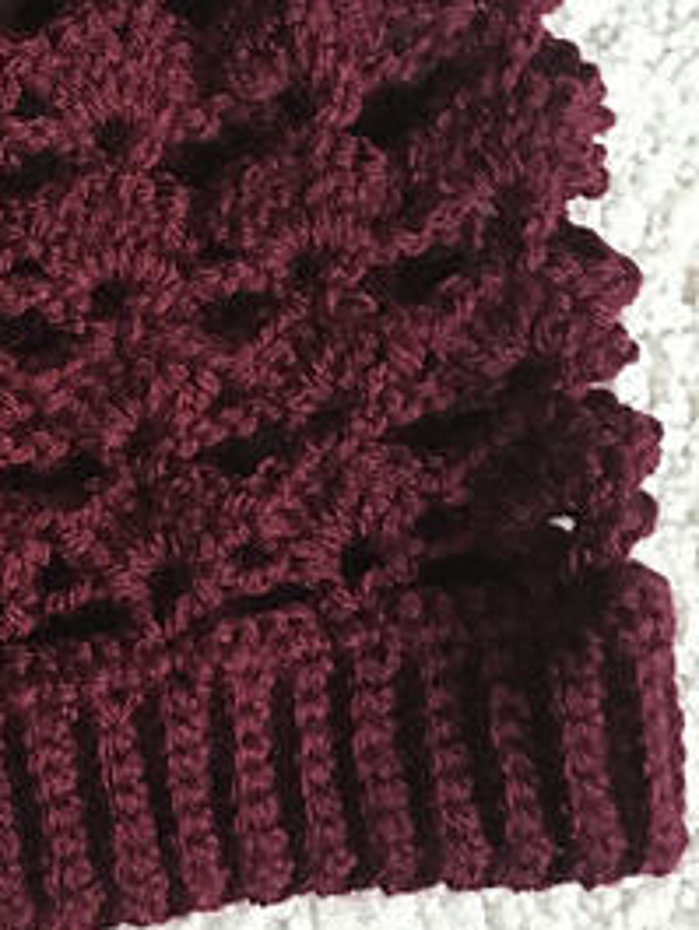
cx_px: -32
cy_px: 277
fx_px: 1883
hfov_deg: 20.2
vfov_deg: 27.5
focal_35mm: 70
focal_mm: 4.15
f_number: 2.2
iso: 320
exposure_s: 1/15
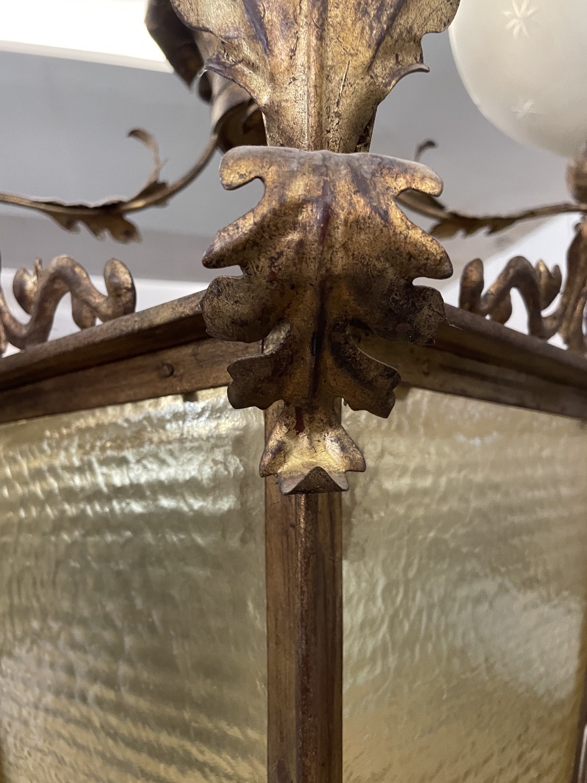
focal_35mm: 26
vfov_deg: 67.3
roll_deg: -0.6
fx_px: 588
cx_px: 294
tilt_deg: +9.5
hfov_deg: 53.1
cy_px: 392
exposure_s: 1/50
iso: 320
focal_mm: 4.2
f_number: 1.6
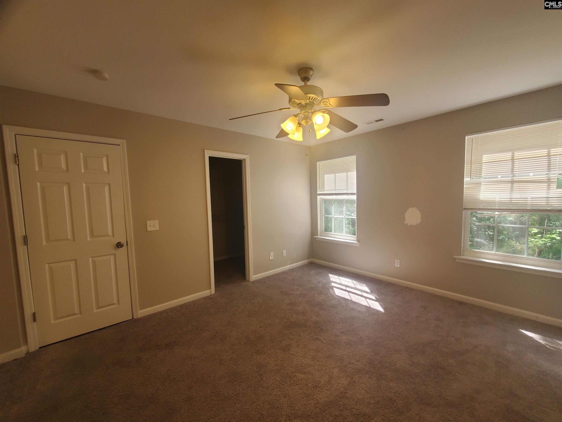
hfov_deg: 106.2
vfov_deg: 89.9
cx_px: 281
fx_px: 211
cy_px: 211
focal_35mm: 13
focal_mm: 1.8
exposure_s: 1/60
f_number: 2.2
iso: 100
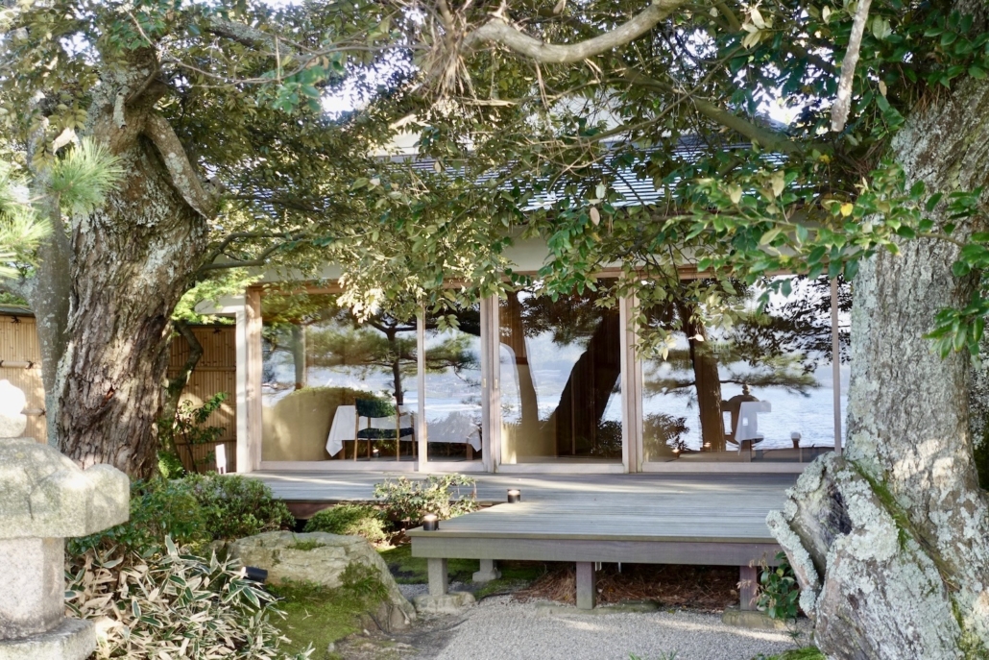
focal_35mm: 49
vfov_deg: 27.5
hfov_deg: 40.3
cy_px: 330
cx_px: 494
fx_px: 1346
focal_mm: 18.1
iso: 125
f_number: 2.8
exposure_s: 1/80
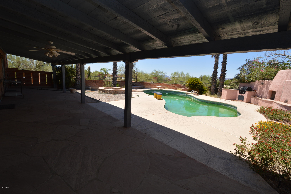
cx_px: 146
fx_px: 121
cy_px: 97
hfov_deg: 100.4
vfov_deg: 77.2
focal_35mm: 15
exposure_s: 1/200
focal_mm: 10
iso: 100
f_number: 9
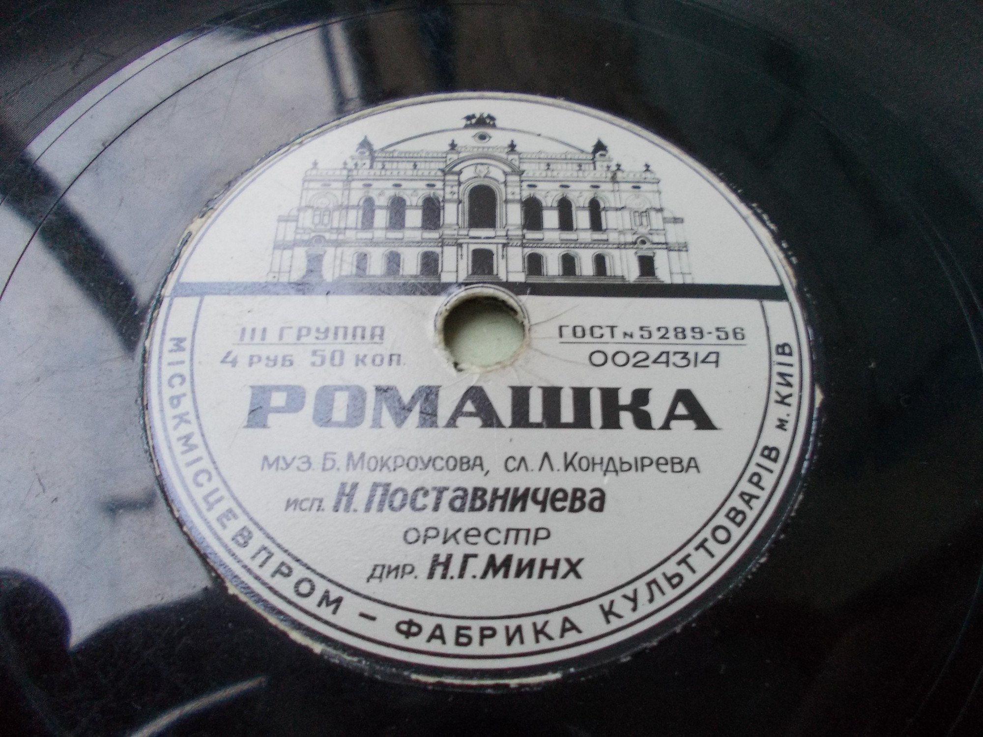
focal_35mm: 28
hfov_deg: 63.4
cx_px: 492
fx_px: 795
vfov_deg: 49.7
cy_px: 368
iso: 200
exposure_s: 1/10
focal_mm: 4
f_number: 2.7
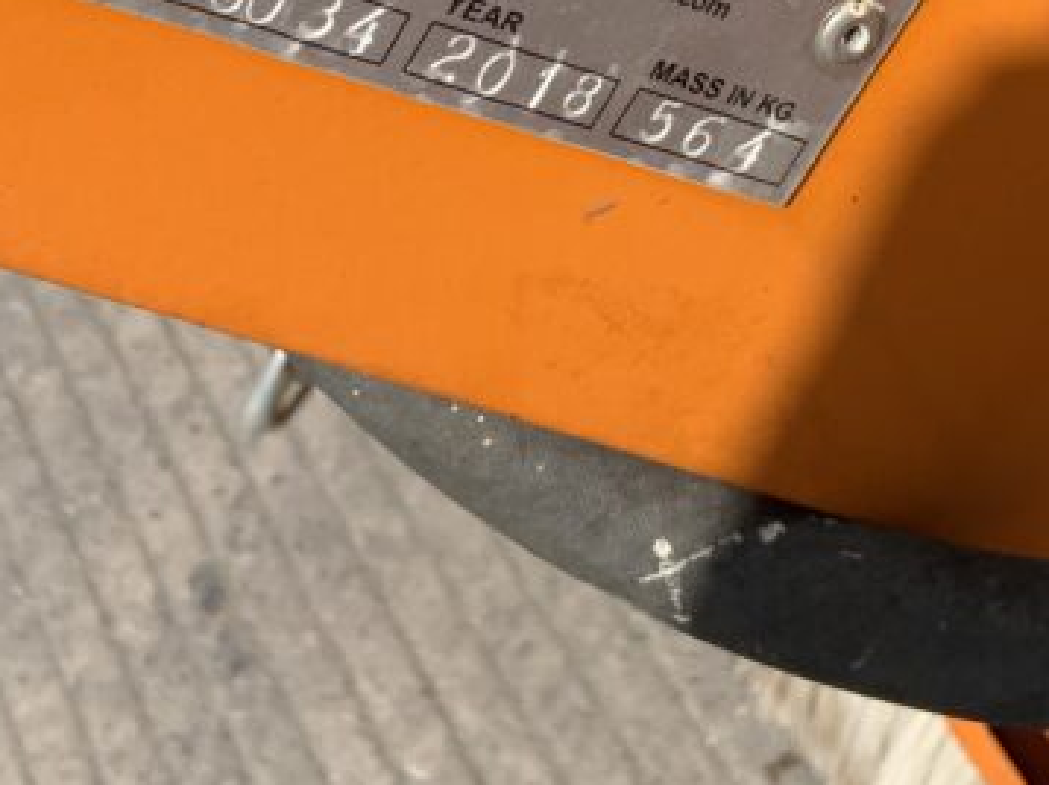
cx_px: 580
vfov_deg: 16.9
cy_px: -190
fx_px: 2514
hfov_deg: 23.6
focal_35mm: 83
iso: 16
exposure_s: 1/2320
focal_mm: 3
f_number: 1.8
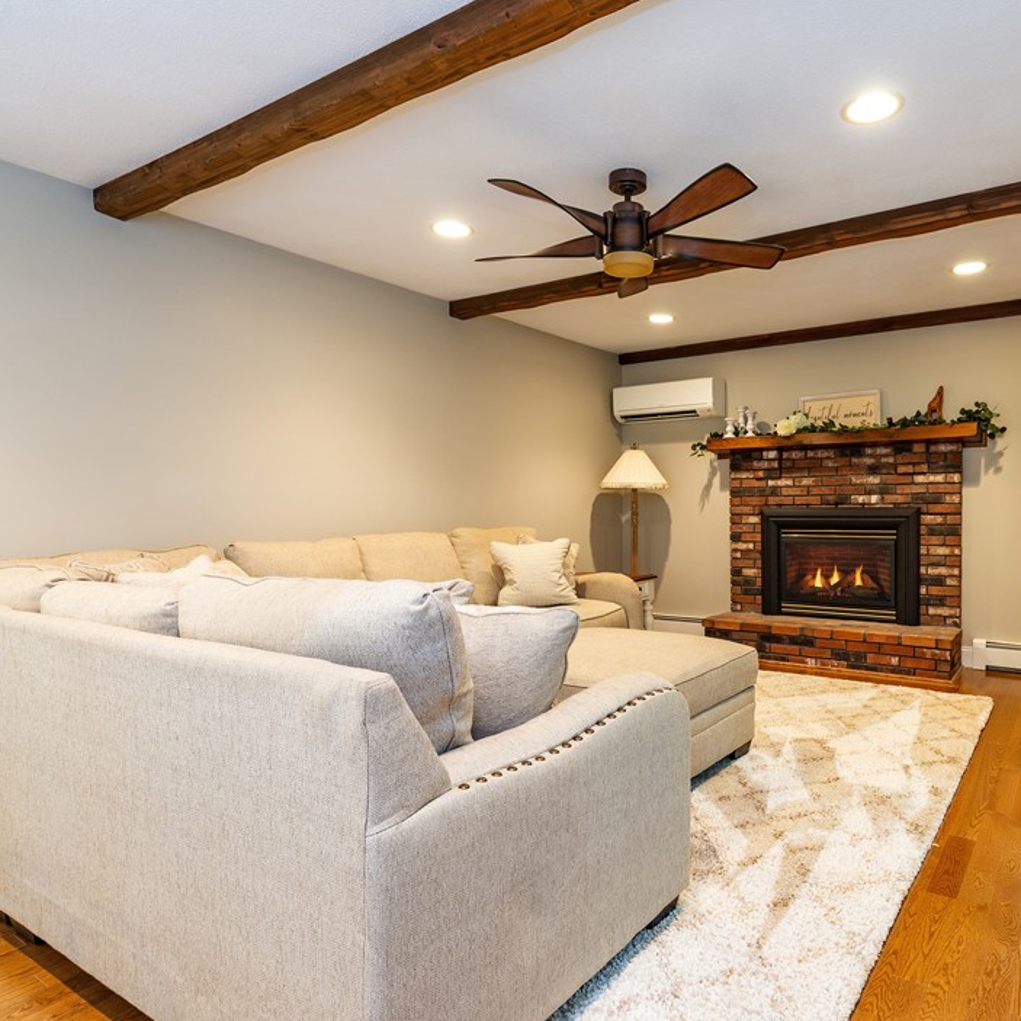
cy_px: 523
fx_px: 701
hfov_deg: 71.0
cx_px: 636
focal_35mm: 21
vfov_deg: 72.1
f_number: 6.3
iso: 320
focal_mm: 16
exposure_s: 1/2.5
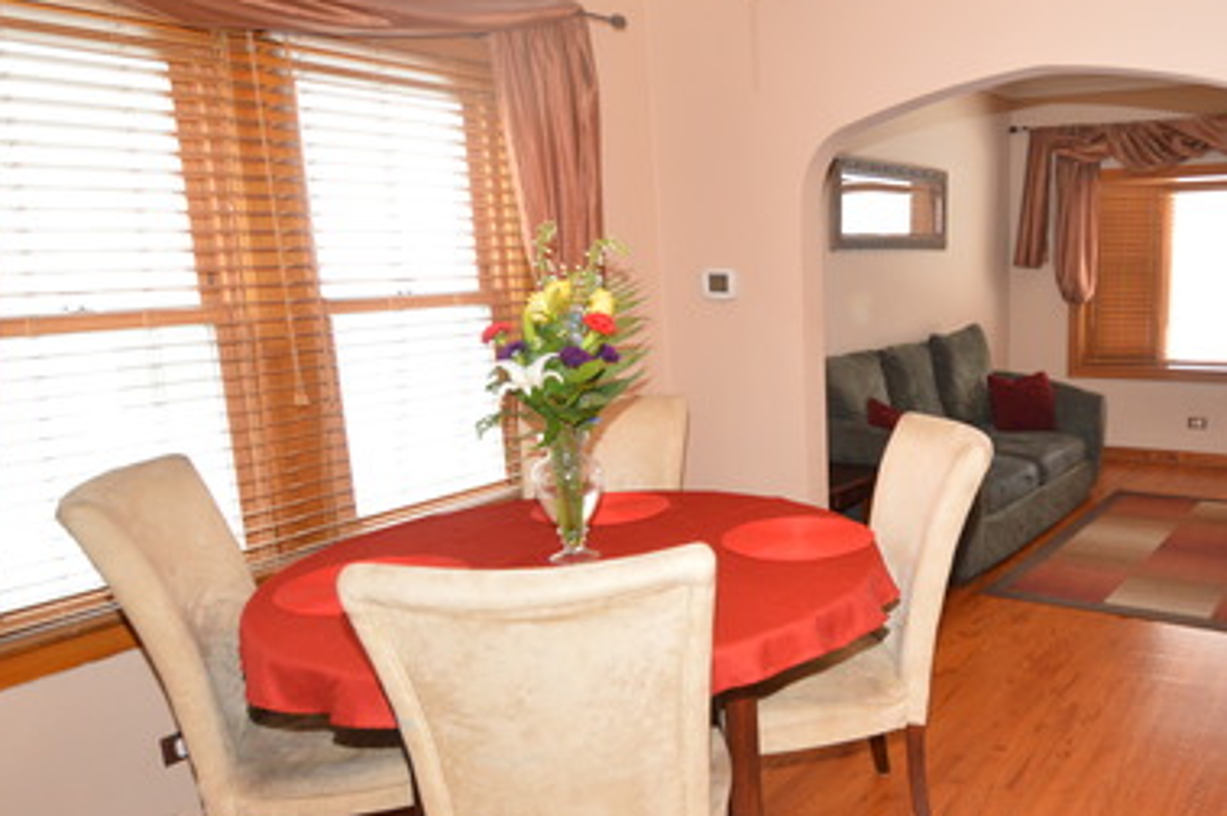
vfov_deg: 46.4
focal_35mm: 28
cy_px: 463
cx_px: 919
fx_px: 948
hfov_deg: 62.1
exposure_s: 1/60
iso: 640
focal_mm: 11
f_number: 3.5
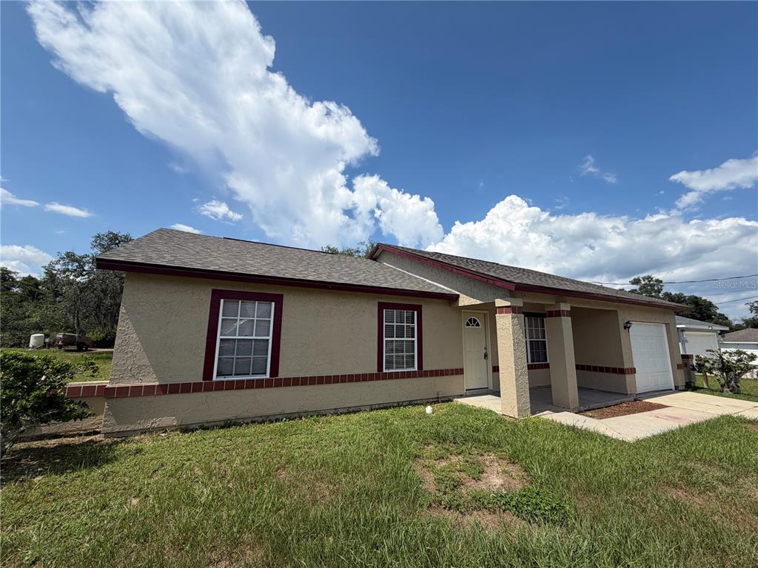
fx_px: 307
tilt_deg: +9.2
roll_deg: +0.0
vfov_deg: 85.7
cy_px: 284
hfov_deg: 102.1
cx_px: 379
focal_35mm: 14
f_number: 2.2
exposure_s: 1/1125
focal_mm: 2.22
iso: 20
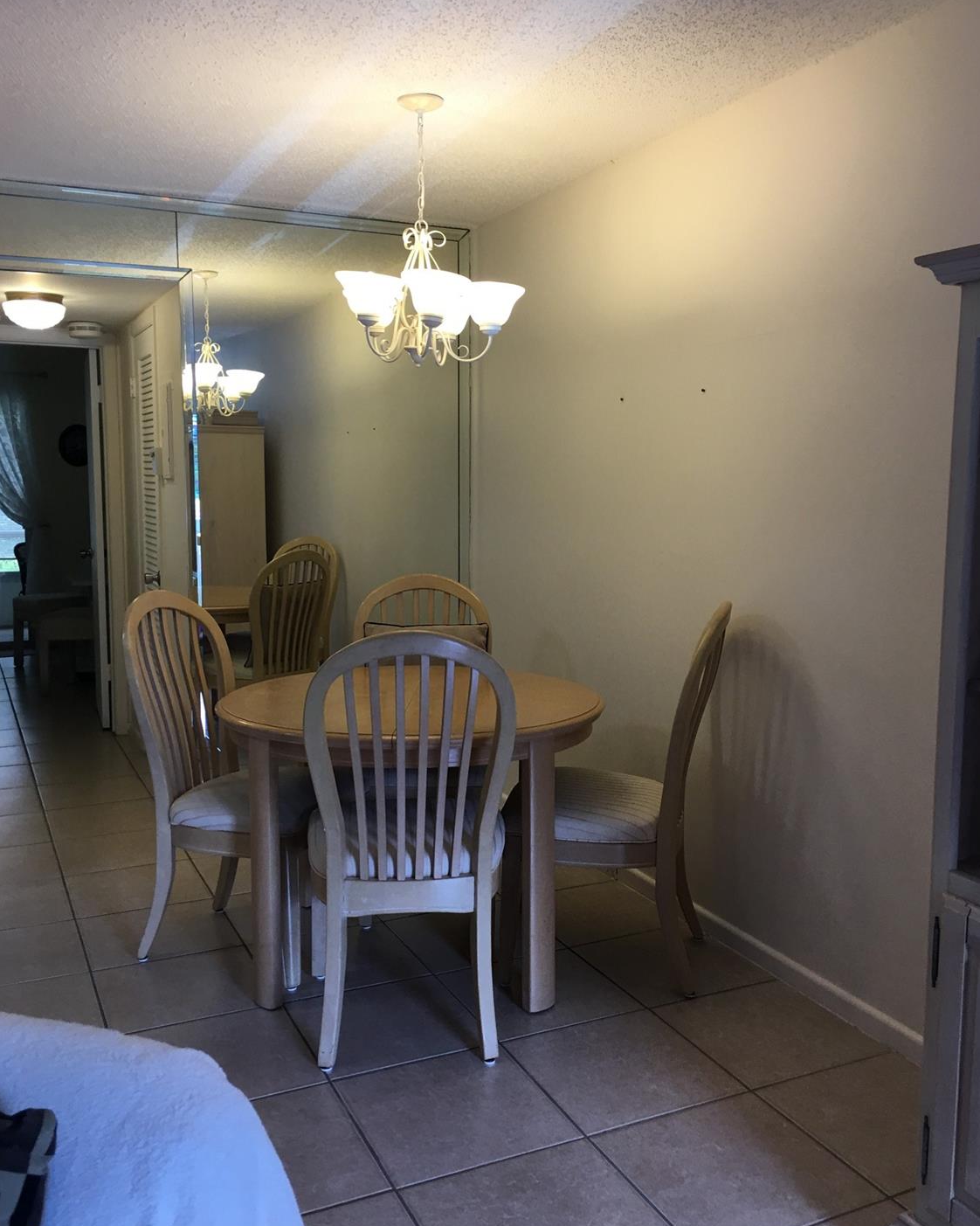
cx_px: 488
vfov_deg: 57.2
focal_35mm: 31
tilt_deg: -1.8
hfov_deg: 47.1
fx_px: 1124
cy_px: 592
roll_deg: -0.9
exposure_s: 1/30
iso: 25
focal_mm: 4.15
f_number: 2.2
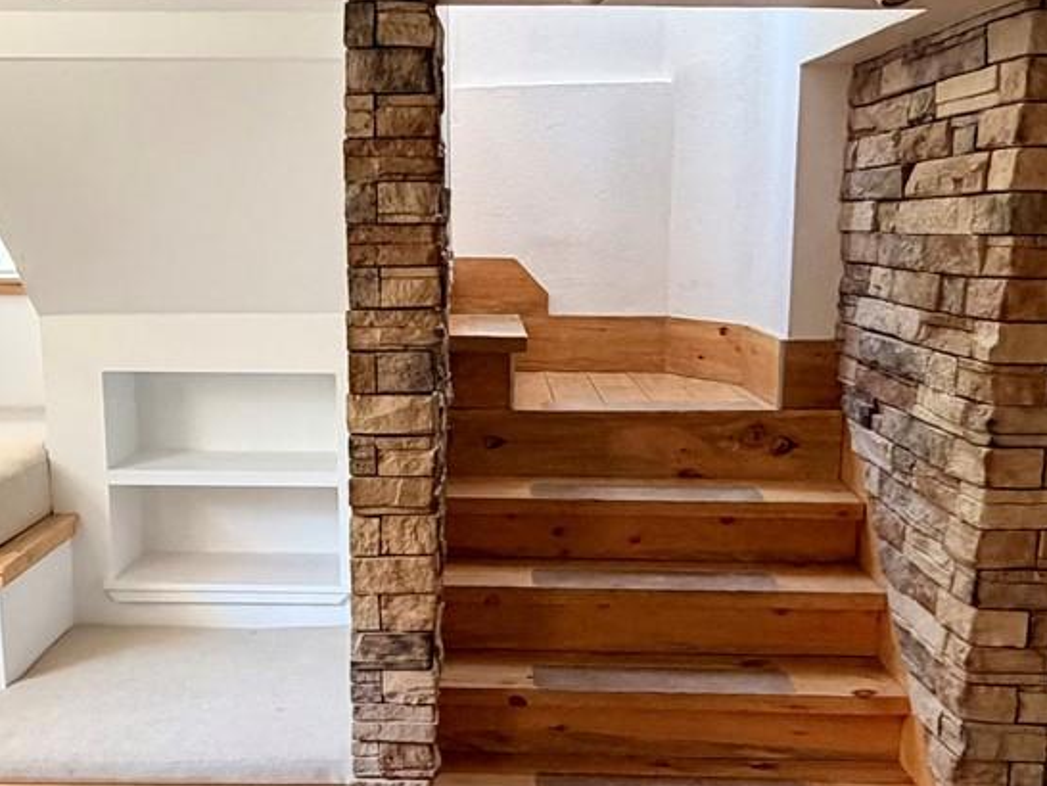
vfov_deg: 35.1
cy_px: 464
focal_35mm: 41
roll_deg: +0.5
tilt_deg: -11.5
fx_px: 1241
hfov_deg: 45.7
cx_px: 456
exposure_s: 1/62
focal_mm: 2.22
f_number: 2.2
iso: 320
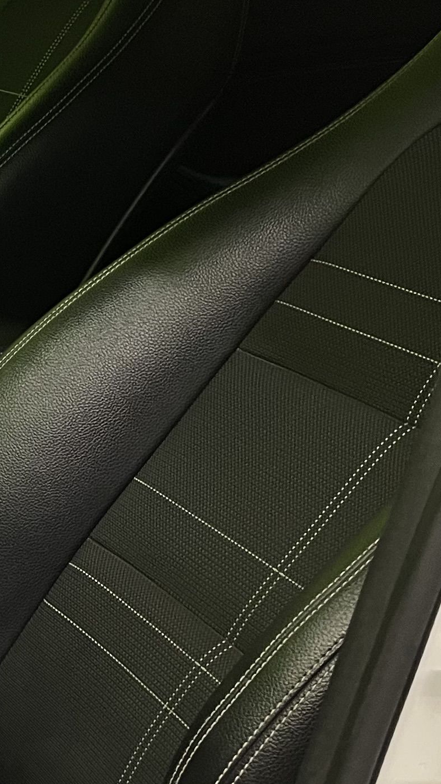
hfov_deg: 11.8
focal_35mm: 82
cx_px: -642
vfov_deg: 25.9
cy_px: 444
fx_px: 1706
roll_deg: +0.2
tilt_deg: -17.3
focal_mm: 4.2
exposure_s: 1/50
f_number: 1.6
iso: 200
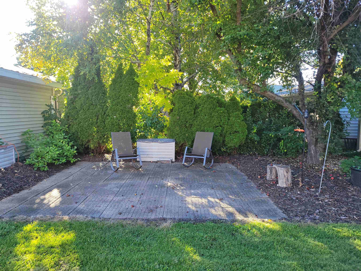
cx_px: 180
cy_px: 136
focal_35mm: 26
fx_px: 271
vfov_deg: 53.1
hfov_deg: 67.3
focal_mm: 5.4
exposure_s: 1/122
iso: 40
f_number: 1.8
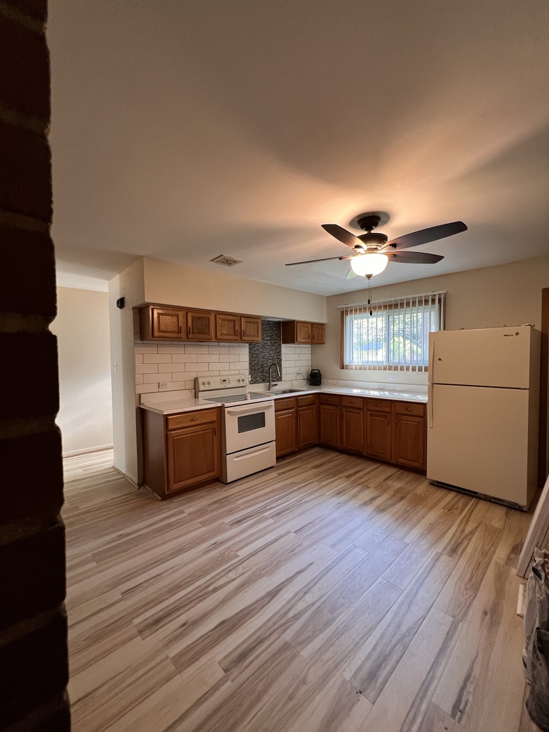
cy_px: 366
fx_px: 275
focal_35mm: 13
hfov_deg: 89.9
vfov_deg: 106.2
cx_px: 274
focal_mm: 1.57
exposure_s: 1/60
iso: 250
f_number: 1.8
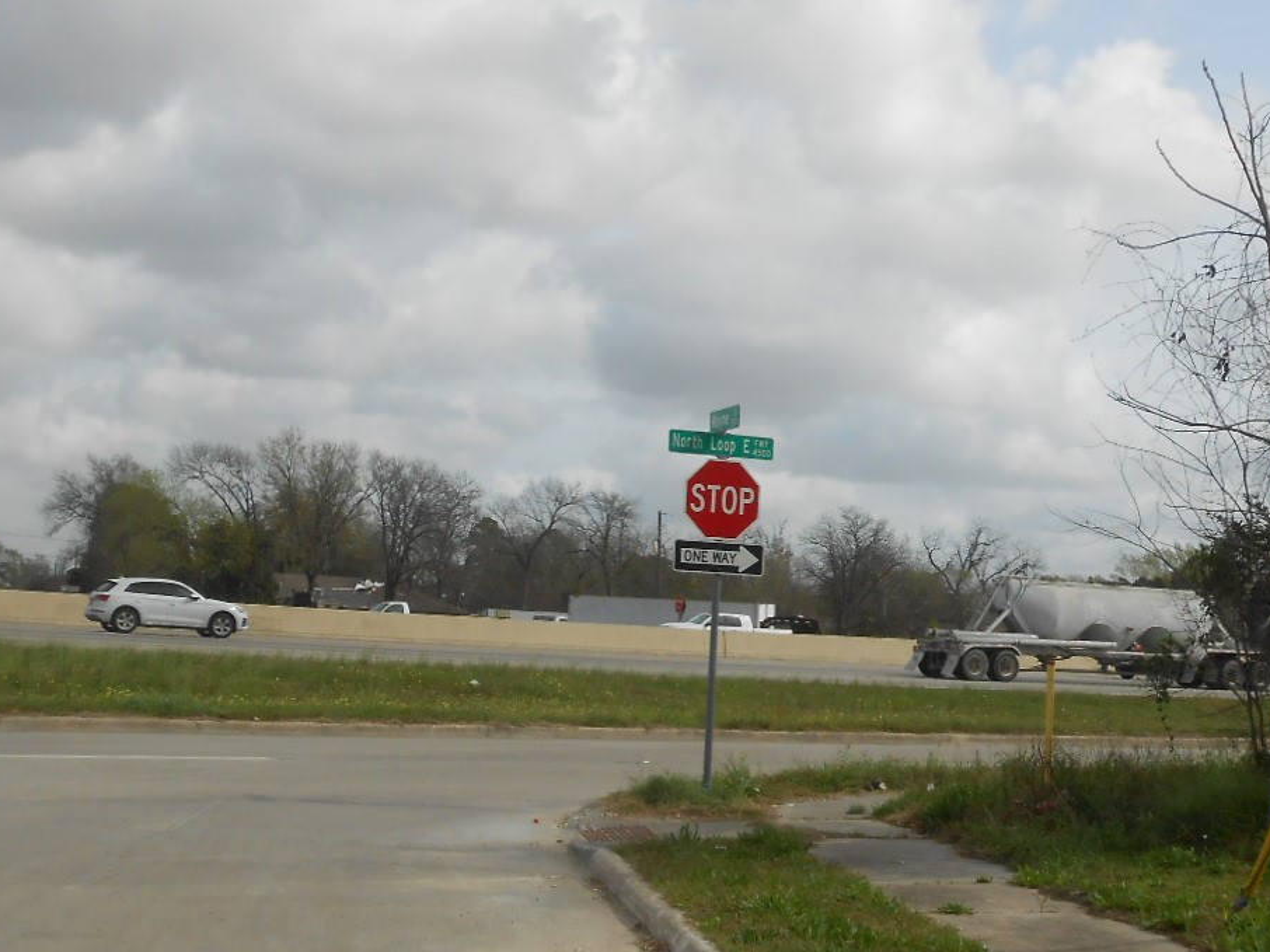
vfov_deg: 27.5
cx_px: 725
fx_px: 1944
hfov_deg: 36.1
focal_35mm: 53
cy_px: 526
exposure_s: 1/1250
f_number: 3.8
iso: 80
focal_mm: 5.3
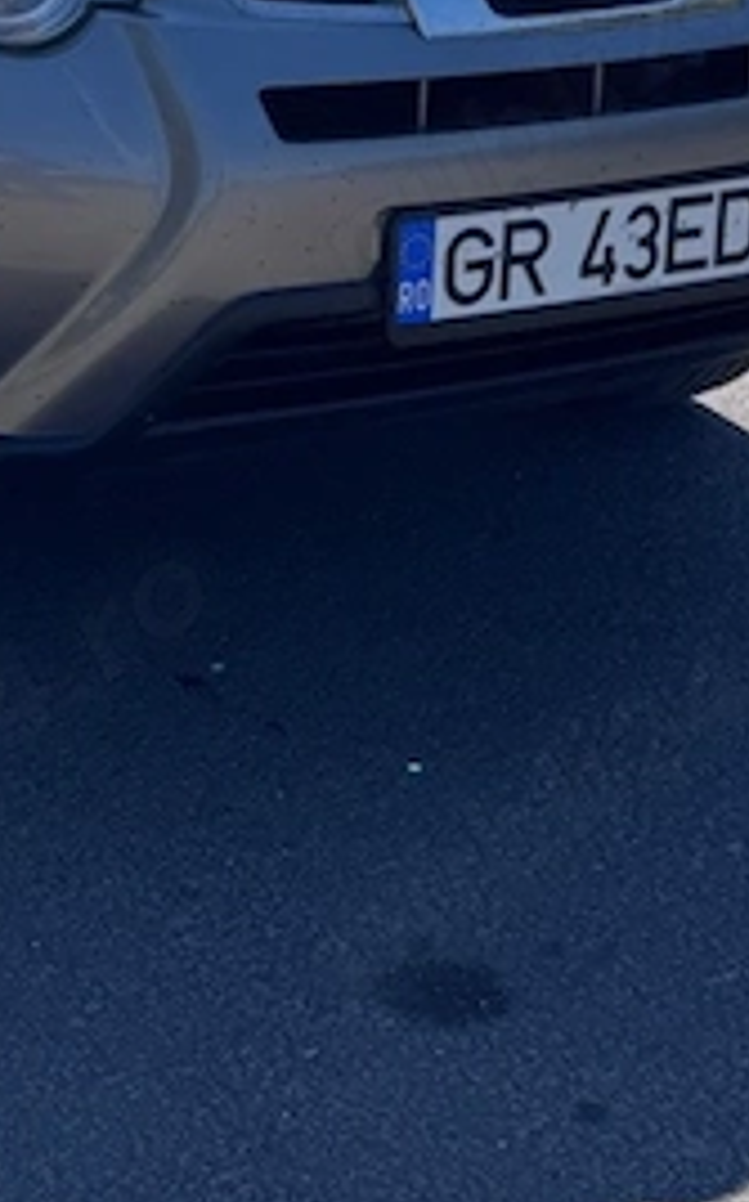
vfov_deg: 26.5
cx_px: 94
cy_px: 179
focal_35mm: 76
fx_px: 2488
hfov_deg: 16.9
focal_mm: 6.76
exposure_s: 1/4950
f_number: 1.78
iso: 80
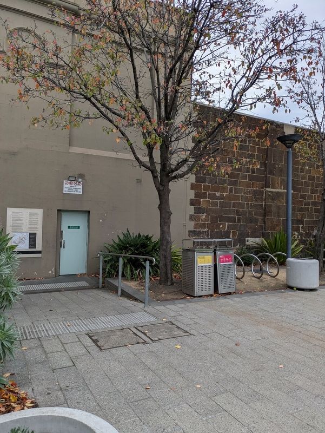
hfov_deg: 54.9
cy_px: 216
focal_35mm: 25
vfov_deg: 69.4
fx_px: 313
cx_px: 162
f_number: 1.89
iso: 47
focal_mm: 5.43
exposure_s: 1/368
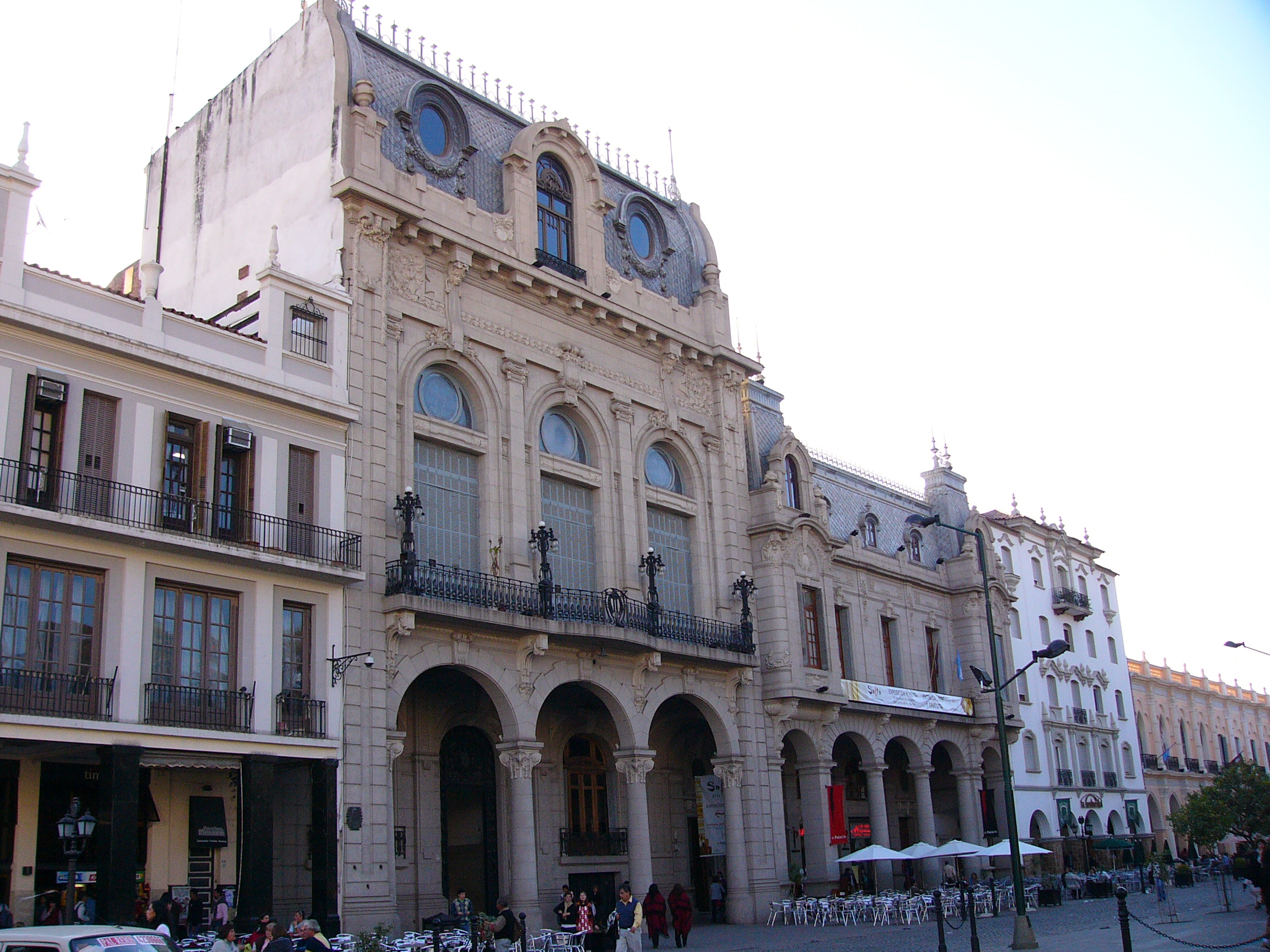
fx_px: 1321
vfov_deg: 39.7
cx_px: 635
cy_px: 476
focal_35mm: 36
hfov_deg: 51.4
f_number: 2.8
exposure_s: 1/500
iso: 100
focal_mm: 6
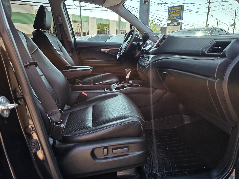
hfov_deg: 73.9
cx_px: 120
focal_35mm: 23
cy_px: 90
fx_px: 159
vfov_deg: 58.9
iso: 40
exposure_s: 1/180
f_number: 1.7
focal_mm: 6.3
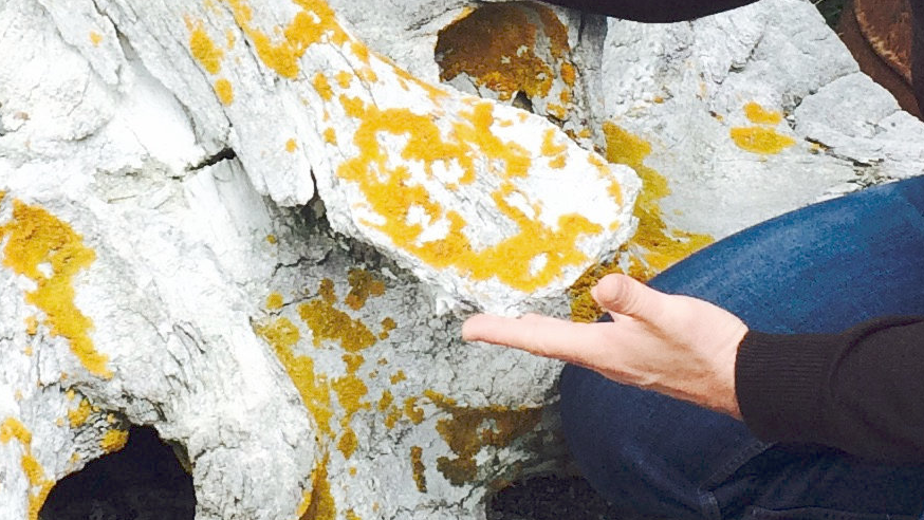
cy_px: -70
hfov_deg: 18.1
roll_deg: +0.7
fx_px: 2892
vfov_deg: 10.1
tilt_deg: -23.0
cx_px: 243
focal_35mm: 118
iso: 32
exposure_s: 1/1642
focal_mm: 4.15
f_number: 2.2
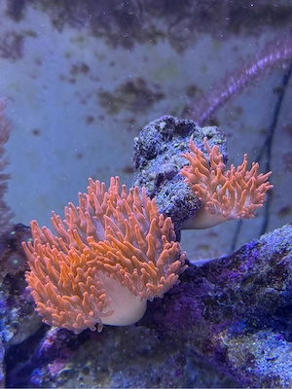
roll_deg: -2.3
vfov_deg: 71.6
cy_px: 194
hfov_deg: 56.8
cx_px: 146
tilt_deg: -22.7
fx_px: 270
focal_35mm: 24
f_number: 1.78
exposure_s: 1/60
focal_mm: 6.76
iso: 200
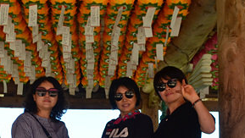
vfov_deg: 15.3
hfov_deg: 27.6
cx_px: 71
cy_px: 169
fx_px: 494
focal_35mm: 76
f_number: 10
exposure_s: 1/200
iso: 400
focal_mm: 20
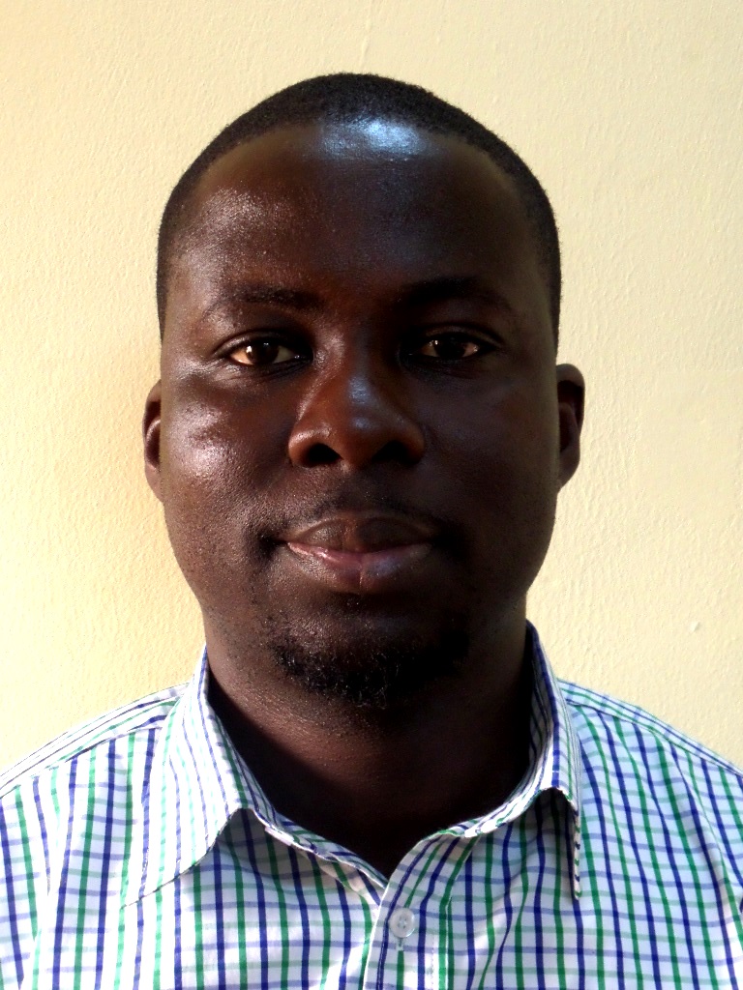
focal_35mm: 64
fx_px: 1832
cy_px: 495
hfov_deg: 22.9
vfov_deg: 30.3
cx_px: 372
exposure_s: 1/20
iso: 400
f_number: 3.6
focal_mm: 11.4
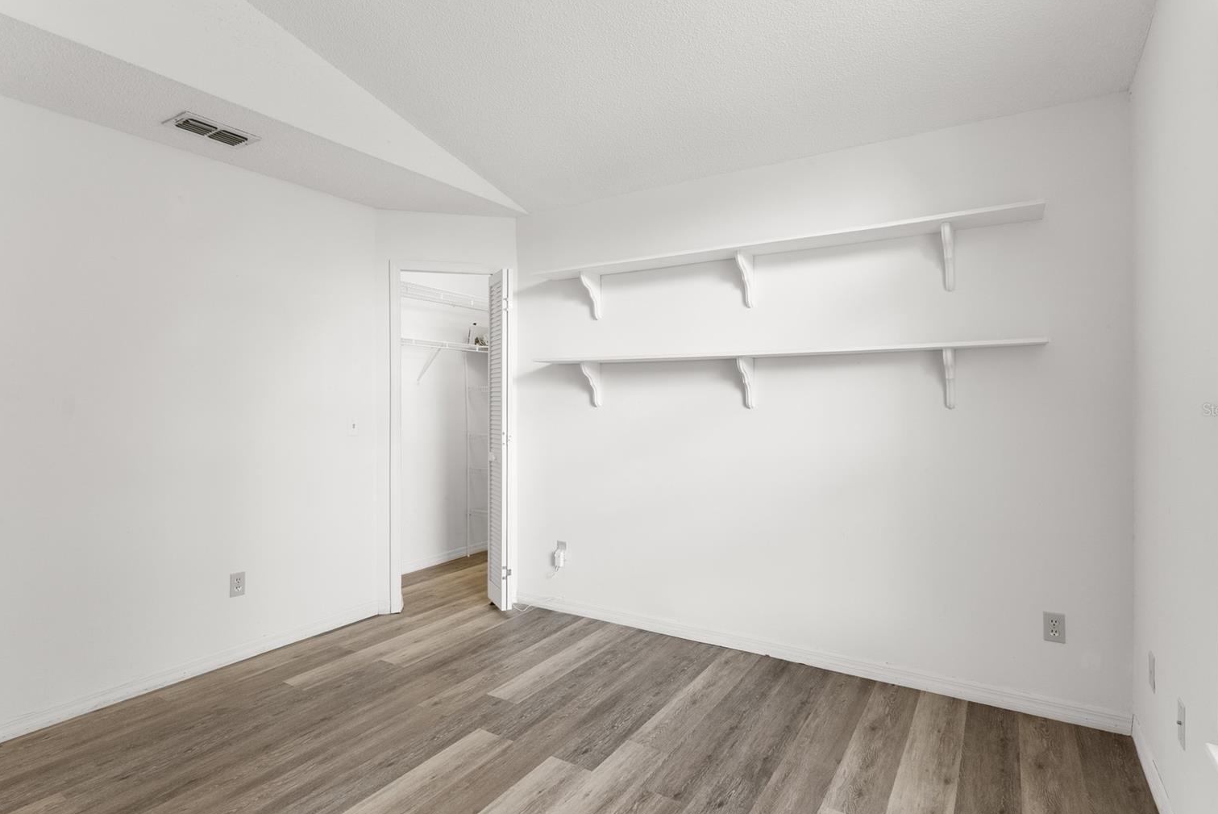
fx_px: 609
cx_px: 630
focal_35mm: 18
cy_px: 409
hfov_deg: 89.9
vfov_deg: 67.4
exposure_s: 1/4
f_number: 8
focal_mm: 17
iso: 400
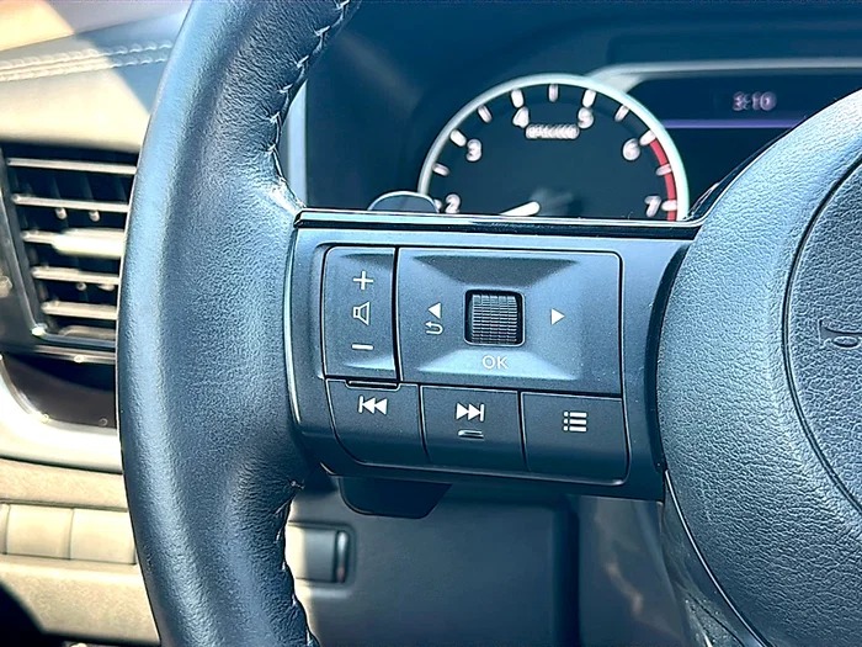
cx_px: 431
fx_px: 1046
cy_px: 324
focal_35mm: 42
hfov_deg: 44.8
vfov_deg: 34.3
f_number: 1.78
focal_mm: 6.86
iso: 80
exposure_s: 1/89
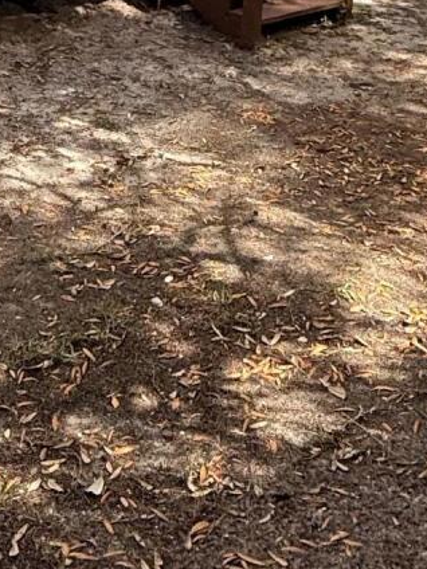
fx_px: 1086
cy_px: -86
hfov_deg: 22.0
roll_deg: -1.7
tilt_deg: -7.7
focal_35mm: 66
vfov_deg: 26.6
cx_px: 90
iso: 64
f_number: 2.2
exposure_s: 1/651
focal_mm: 2.22
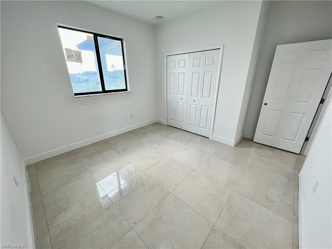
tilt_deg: -20.2
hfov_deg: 106.2
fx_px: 125
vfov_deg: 89.9
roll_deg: +0.2
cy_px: 124
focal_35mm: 13
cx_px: 166
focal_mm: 1.57
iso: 50
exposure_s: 1/120
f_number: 1.8
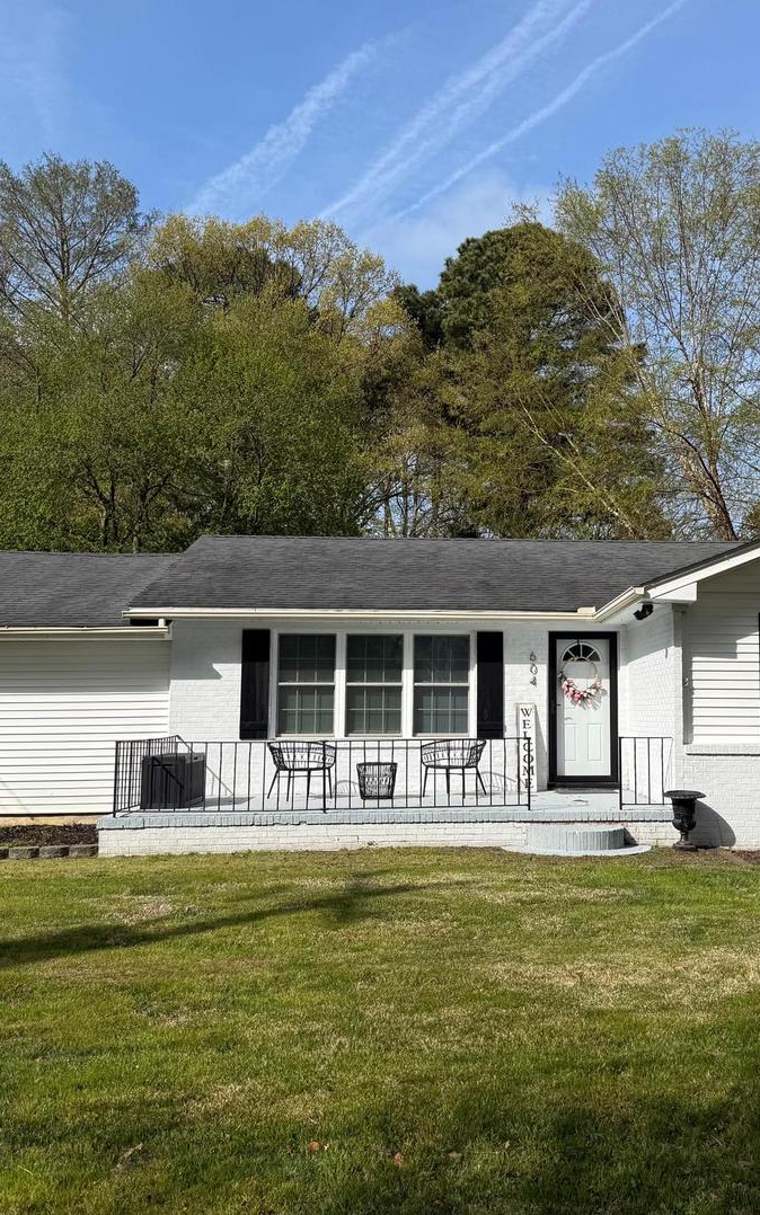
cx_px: 521
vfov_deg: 56.7
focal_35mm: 34
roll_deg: -0.3
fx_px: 1126
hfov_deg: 36.8
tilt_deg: +5.7
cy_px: 608
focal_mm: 6.76
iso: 80
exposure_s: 1/4975
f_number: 1.78
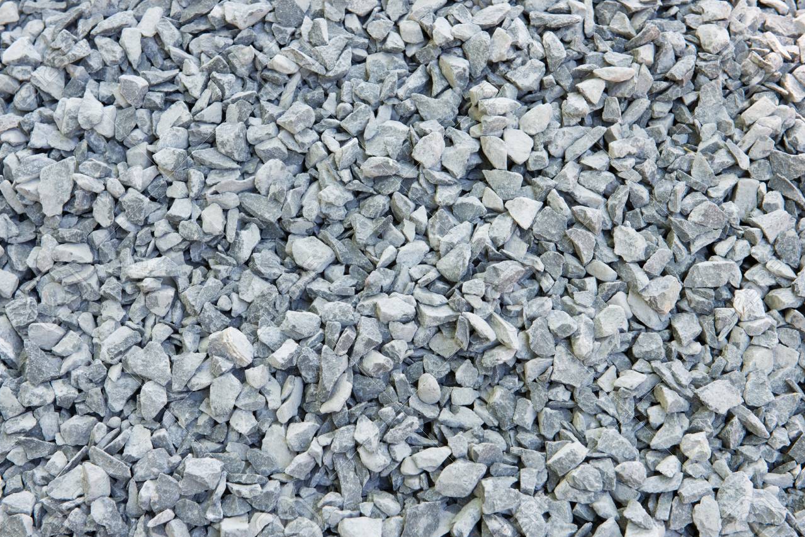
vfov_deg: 21.6
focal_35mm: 63
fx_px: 1409
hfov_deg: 31.9
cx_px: 399
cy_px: 272
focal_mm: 62
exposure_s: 1/10
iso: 100
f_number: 10
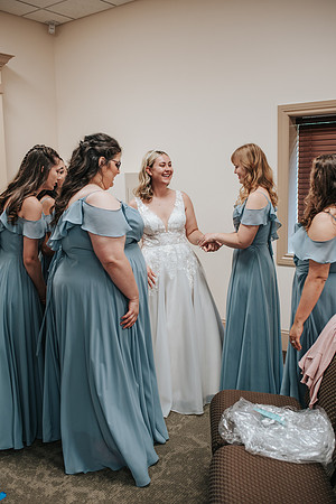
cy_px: 252
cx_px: 168
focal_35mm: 35
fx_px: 490
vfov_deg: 54.4
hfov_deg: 37.9
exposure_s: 1/125
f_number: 2.8
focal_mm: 35
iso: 450
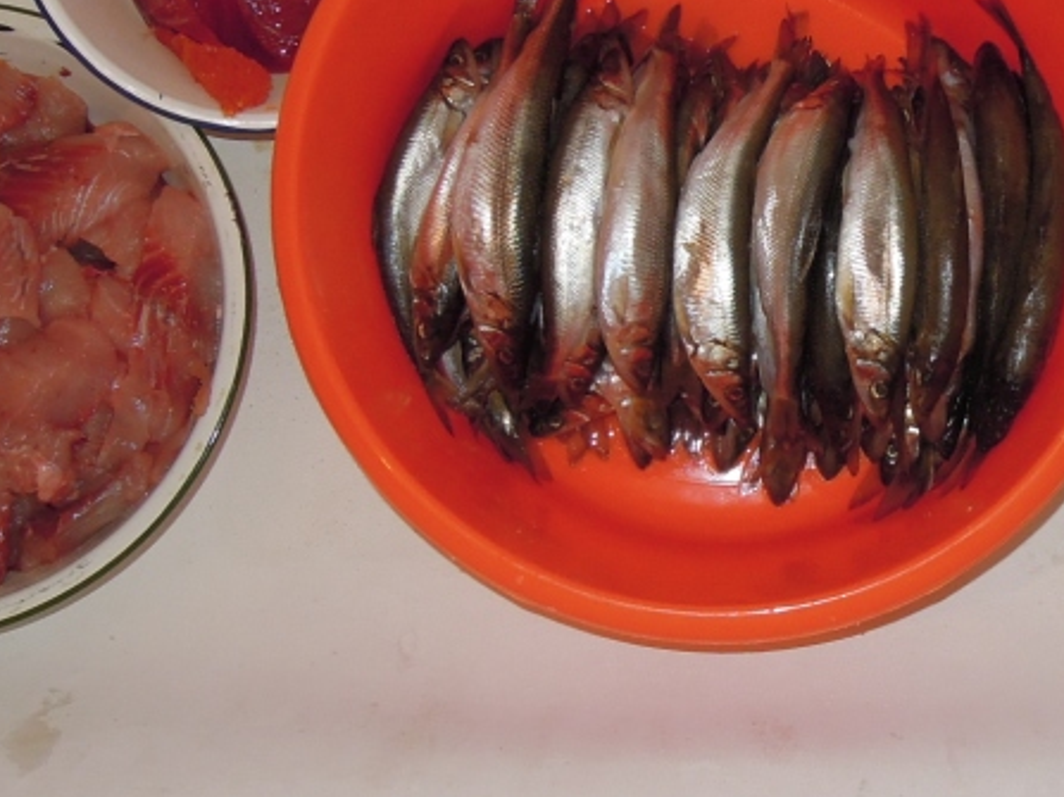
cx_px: 809
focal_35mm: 55
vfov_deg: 26.4
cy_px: 290
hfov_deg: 34.2
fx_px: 1690
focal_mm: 4.3
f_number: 2.8
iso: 200
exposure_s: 1/30
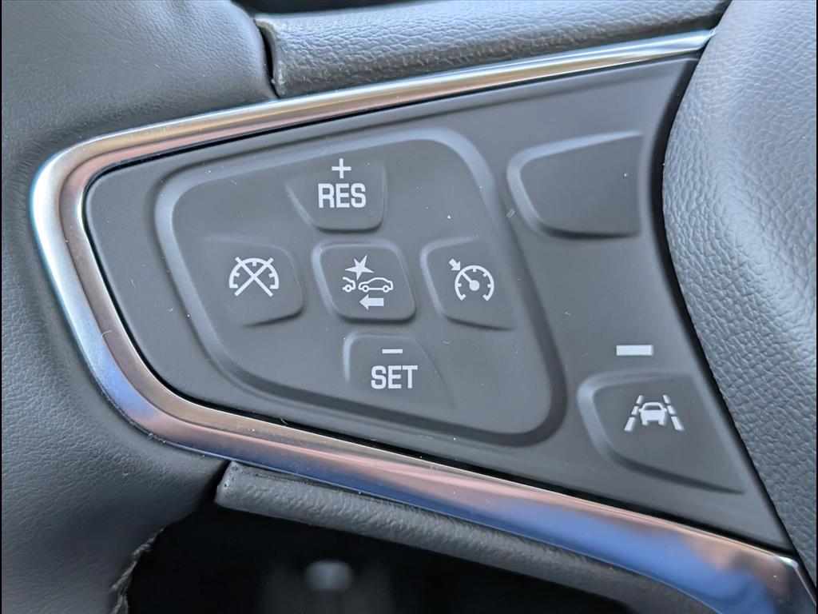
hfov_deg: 38.9
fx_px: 1158
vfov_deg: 29.7
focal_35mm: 49
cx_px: 409
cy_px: 307
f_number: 1.68
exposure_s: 1/526
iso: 417
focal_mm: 6.9
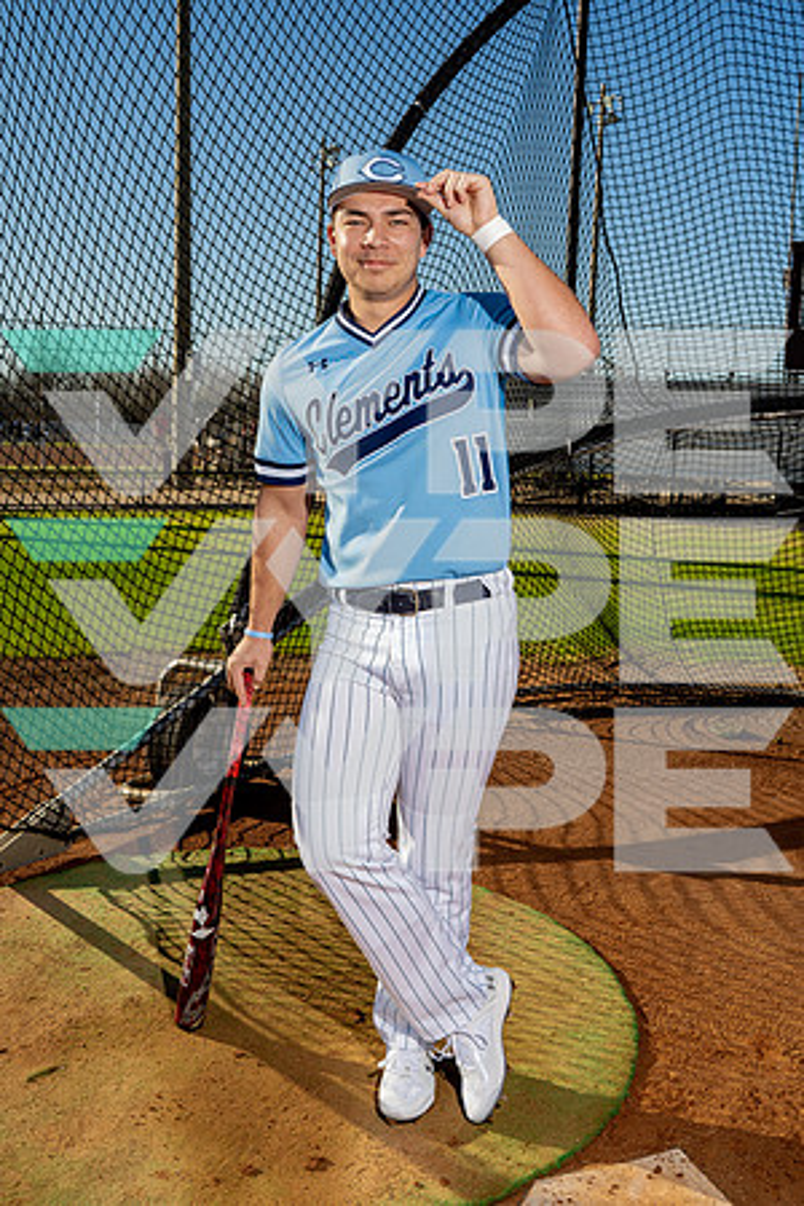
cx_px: 402
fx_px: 1172
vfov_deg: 54.4
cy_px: 603
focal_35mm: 35
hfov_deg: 37.9
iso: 64
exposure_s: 1/250
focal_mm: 35
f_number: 7.1
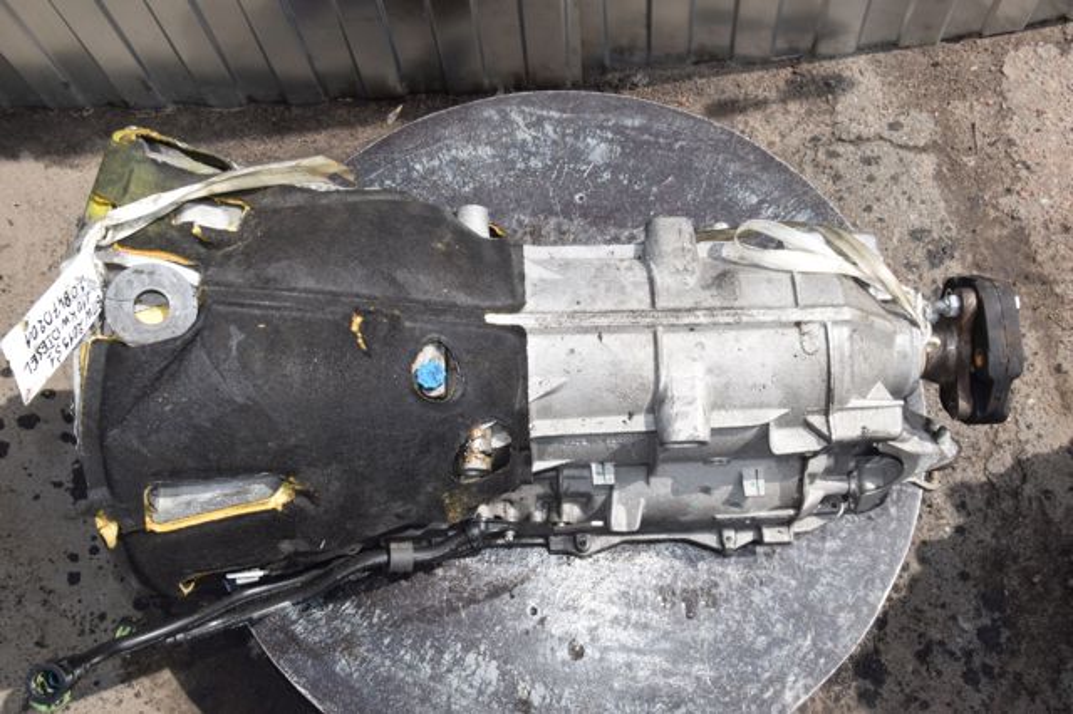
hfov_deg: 51.3
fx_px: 1117
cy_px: 357
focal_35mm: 38
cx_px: 536
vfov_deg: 35.5
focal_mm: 25
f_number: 20
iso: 800
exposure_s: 1/200
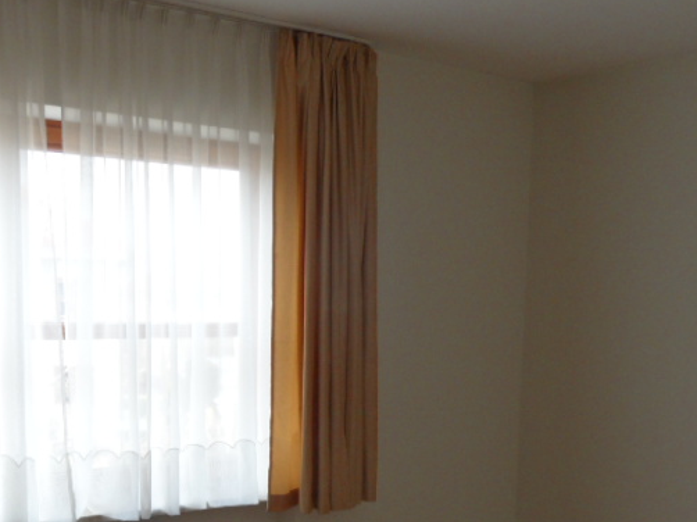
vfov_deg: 28.8
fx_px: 986
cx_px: 265
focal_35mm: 49
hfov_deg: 38.7
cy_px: 437
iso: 100
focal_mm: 3.9
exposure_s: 1/45
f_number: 3.2
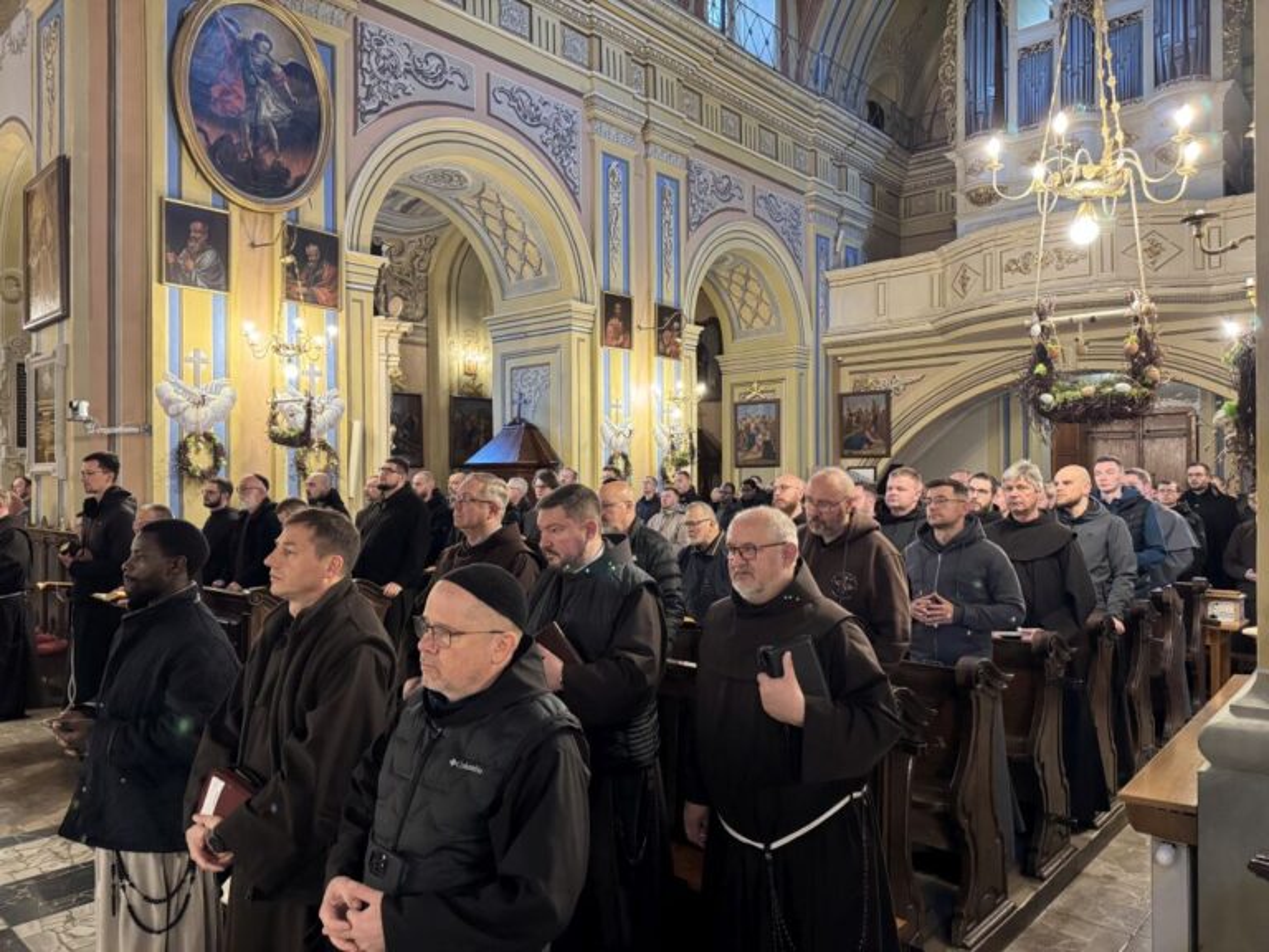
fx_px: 880
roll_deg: +0.2
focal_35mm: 24
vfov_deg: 56.8
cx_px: 634
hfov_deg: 71.6
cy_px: 476
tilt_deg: -0.6
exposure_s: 1/50
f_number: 1.78
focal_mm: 6.76
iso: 800
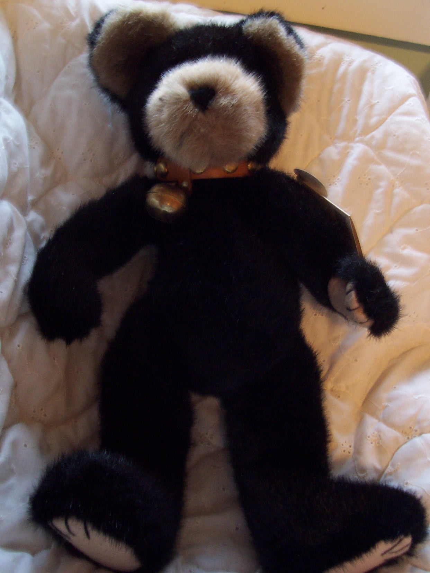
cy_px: 286
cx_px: 215
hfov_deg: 38.7
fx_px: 613
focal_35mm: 37
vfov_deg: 50.1
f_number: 2.8
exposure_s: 1/8
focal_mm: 5.6
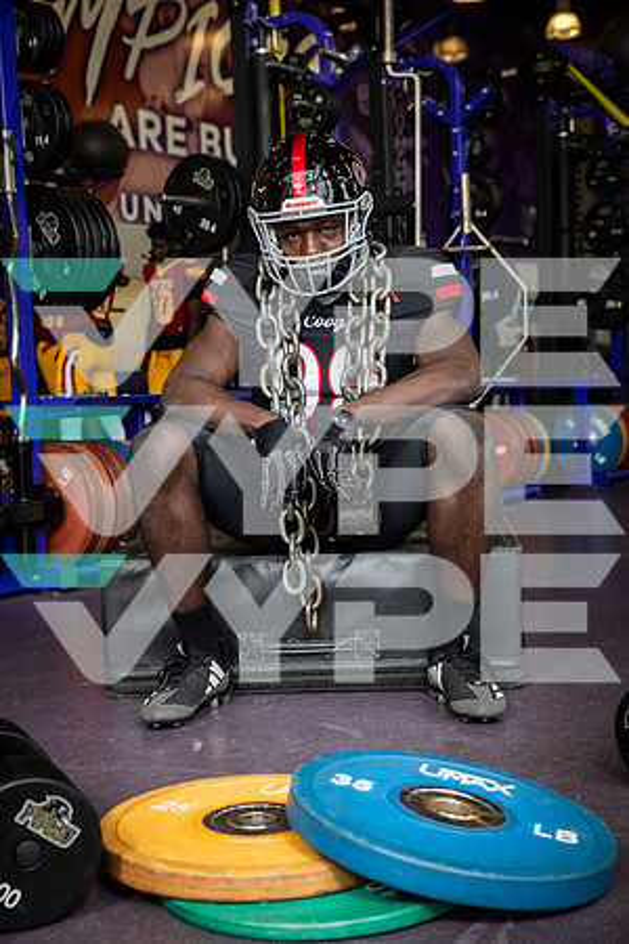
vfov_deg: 36.2
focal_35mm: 55
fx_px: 1441
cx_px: 314
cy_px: 472
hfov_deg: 24.6
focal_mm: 55
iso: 500
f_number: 5.6
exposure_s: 1/250
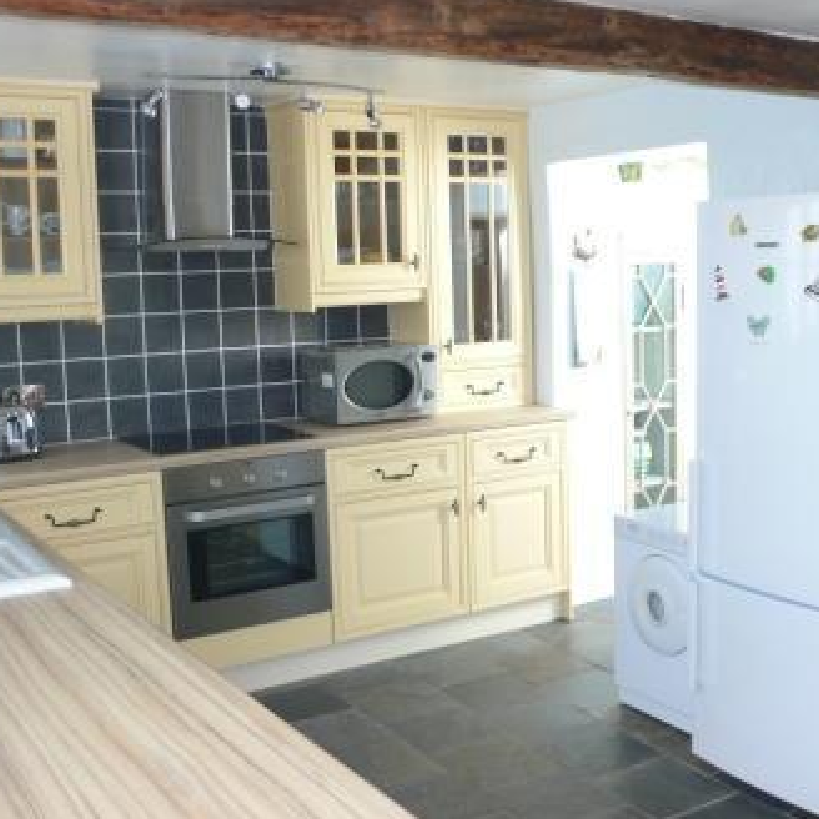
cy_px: 405
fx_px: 1097
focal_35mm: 41
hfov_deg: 40.8
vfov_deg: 40.9
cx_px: 487
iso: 125
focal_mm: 6.3
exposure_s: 1/30
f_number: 2.8
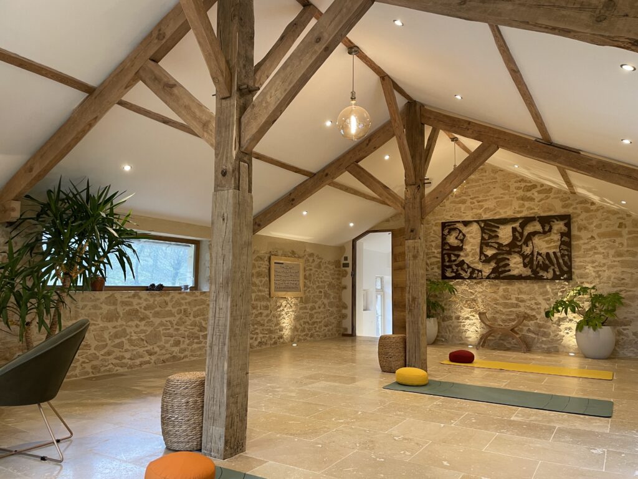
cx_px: 319
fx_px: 479
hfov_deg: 67.3
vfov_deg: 53.1
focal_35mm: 26
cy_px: 240
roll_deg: -0.3
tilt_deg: +5.3
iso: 100
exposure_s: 1/50
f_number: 1.6
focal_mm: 4.2
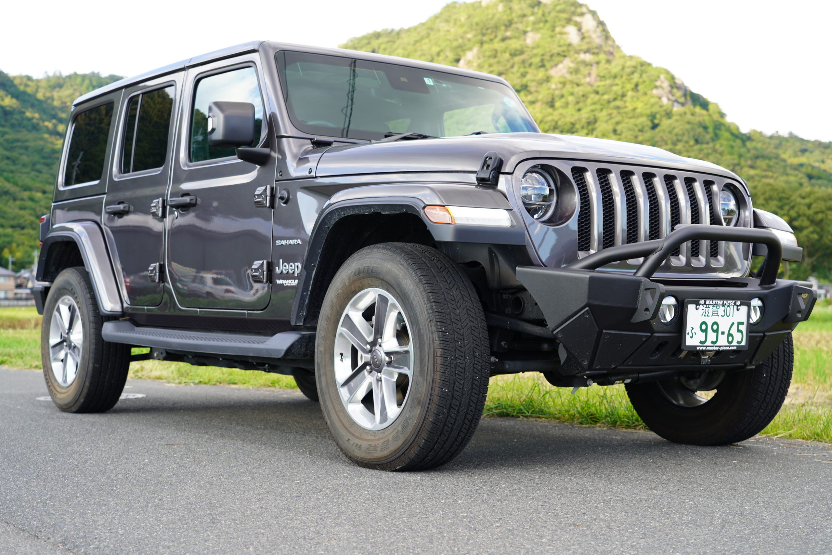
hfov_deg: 39.6
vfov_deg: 27.0
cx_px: 416
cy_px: 278
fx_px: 1156
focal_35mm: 50
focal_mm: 50
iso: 100
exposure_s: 1/80
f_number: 4.5
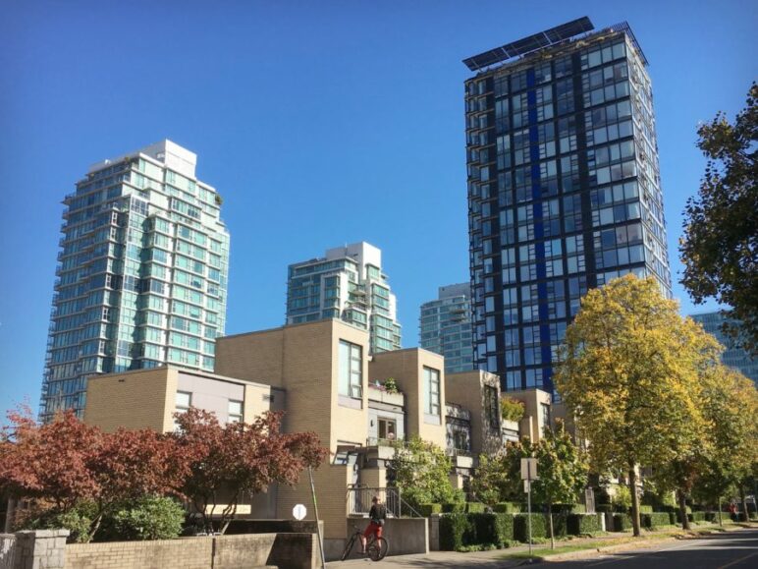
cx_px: 379
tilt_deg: +15.2
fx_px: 635
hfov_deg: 61.7
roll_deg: +0.2
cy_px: 284
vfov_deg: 48.2
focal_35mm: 29
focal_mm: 4.15
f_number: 2.2
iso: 25
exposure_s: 1/1166
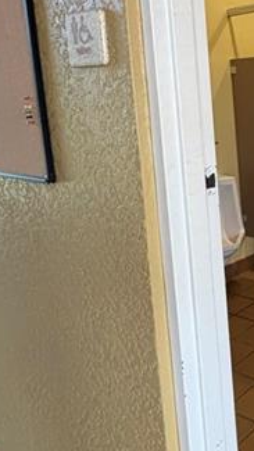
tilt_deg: -5.0
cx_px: 382
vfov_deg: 54.2
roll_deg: -1.0
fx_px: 431
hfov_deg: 25.0
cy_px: 151
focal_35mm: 36
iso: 250
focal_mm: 2.22
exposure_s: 1/120
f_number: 2.2
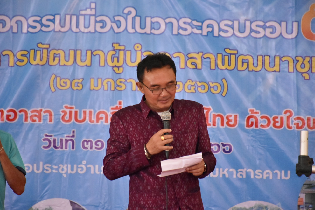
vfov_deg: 7.9
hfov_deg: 11.8
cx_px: 158
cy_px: 105
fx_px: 1522
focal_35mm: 174
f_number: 5.6
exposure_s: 1/250
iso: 3200
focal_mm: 116
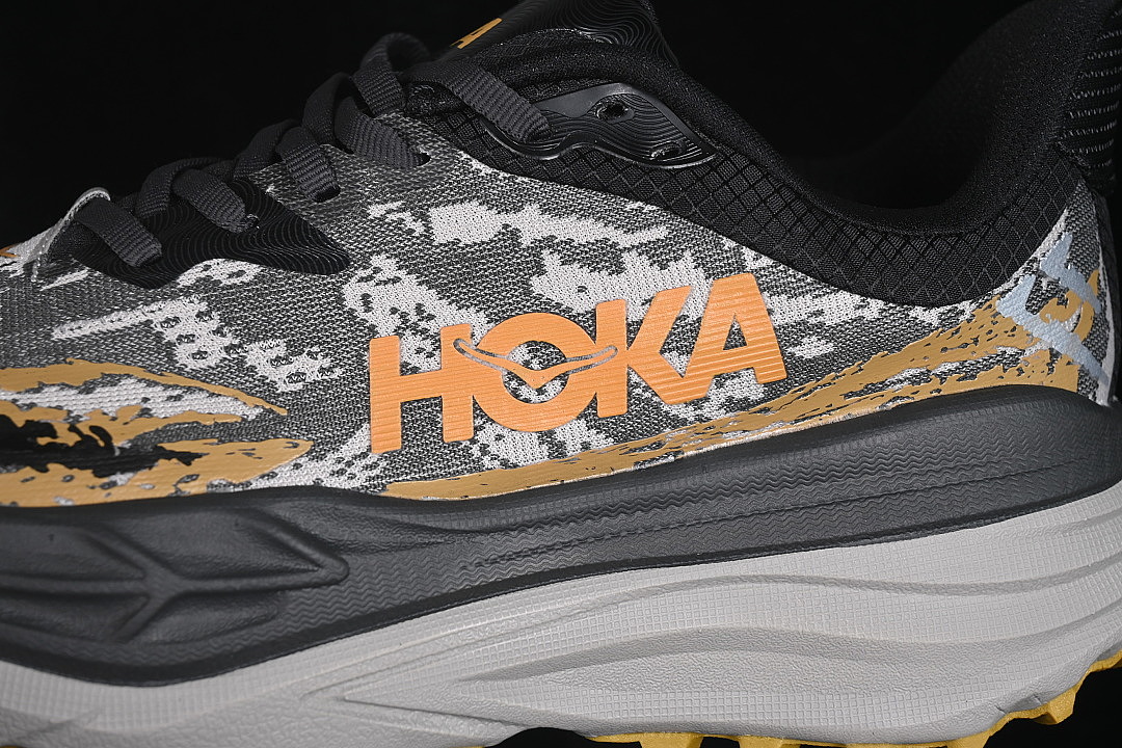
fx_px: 2337
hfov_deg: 27.0
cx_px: 561
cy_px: 374
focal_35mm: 75
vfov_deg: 18.2
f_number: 6.3
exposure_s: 1/60
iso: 160
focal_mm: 50
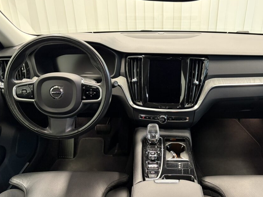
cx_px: 158
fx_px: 243
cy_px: 112
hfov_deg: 56.4
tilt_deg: -26.1
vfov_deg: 44.1
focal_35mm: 32
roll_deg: +0.1
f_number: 1.6
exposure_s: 1/42
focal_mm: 5.96
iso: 400
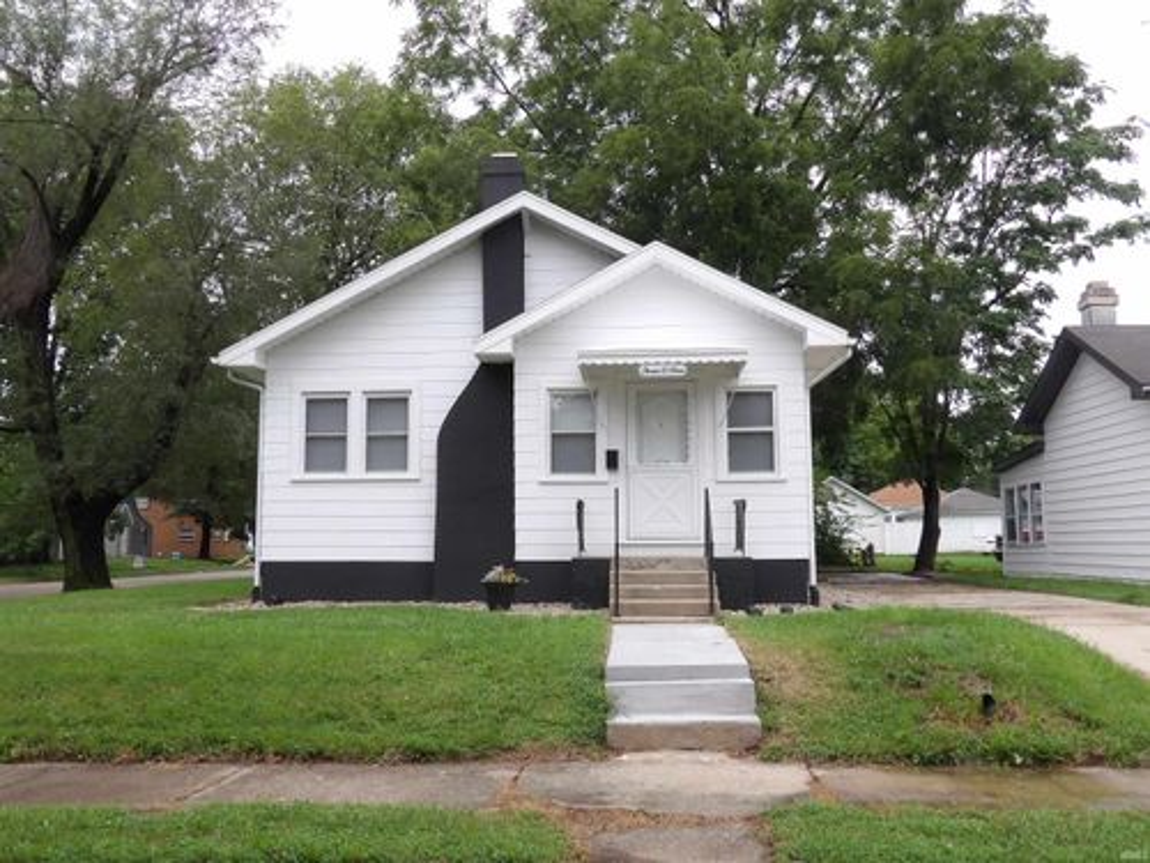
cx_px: 575
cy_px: 432
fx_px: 1096
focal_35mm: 33
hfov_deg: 55.4
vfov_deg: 42.9
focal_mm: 5.9
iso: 100
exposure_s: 1/338
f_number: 3.6
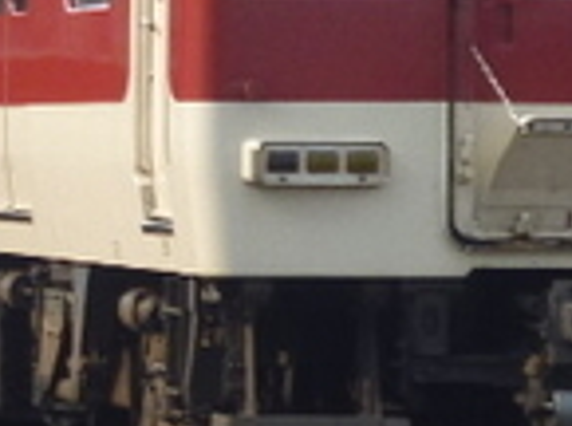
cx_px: 20
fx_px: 5110
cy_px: -28
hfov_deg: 6.4
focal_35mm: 310
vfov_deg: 4.8
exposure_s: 1/160
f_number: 4.4
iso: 100
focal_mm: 10
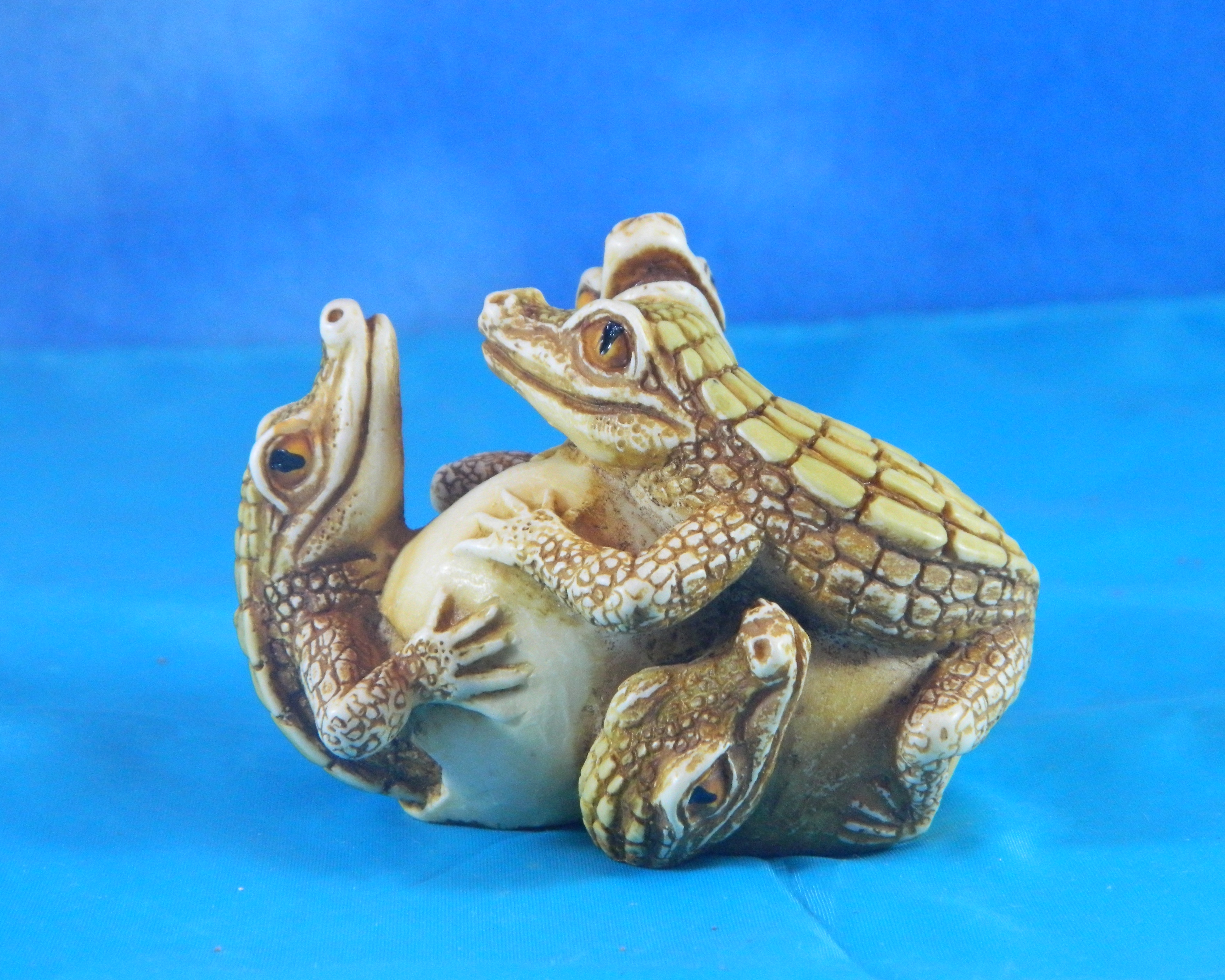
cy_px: 489
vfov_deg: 17.5
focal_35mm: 88
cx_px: 631
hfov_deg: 21.7
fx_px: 3190
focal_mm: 15.1
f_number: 4.2
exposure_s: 1/25
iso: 400
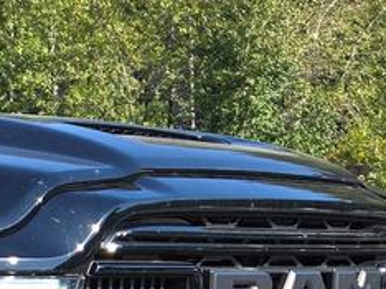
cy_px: 343
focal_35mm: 126
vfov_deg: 11.5
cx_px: -374
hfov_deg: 13.5
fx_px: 1404
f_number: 1.8
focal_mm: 5.4
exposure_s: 1/694
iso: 25
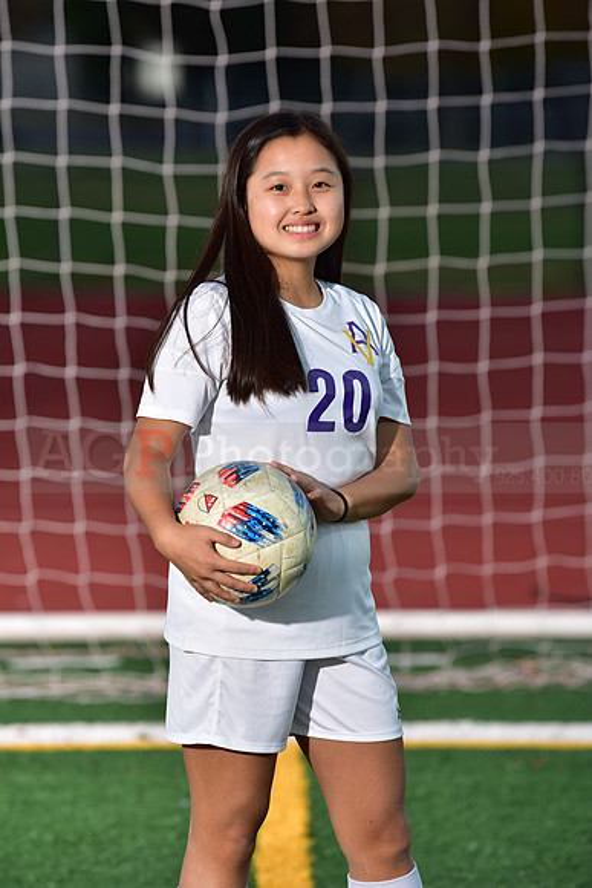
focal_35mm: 200
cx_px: 296
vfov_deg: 10.3
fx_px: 4930
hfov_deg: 6.9
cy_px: 444
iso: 250
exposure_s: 1/200
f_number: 4.5
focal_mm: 200
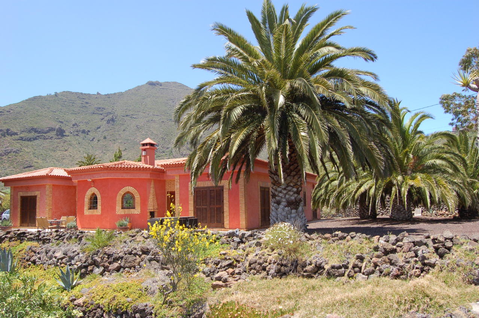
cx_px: 240
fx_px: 379
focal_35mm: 28
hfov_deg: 64.6
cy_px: 159
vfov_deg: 45.5
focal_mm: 19
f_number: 9
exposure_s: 1/320
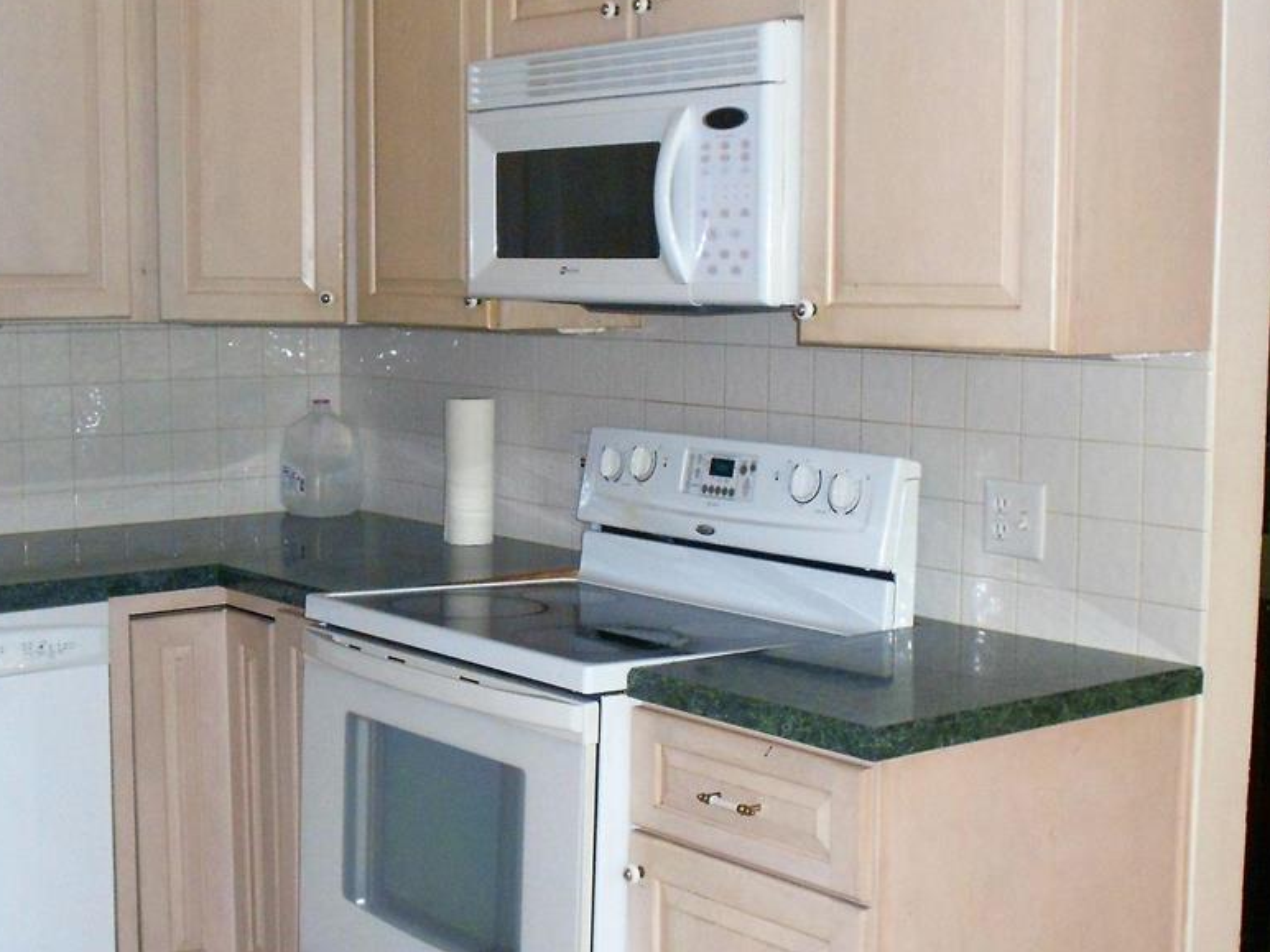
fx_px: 1798
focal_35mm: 49
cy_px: 506
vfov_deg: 29.7
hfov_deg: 38.8
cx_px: 529
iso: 320
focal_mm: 6.7
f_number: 3.9
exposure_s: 1/30
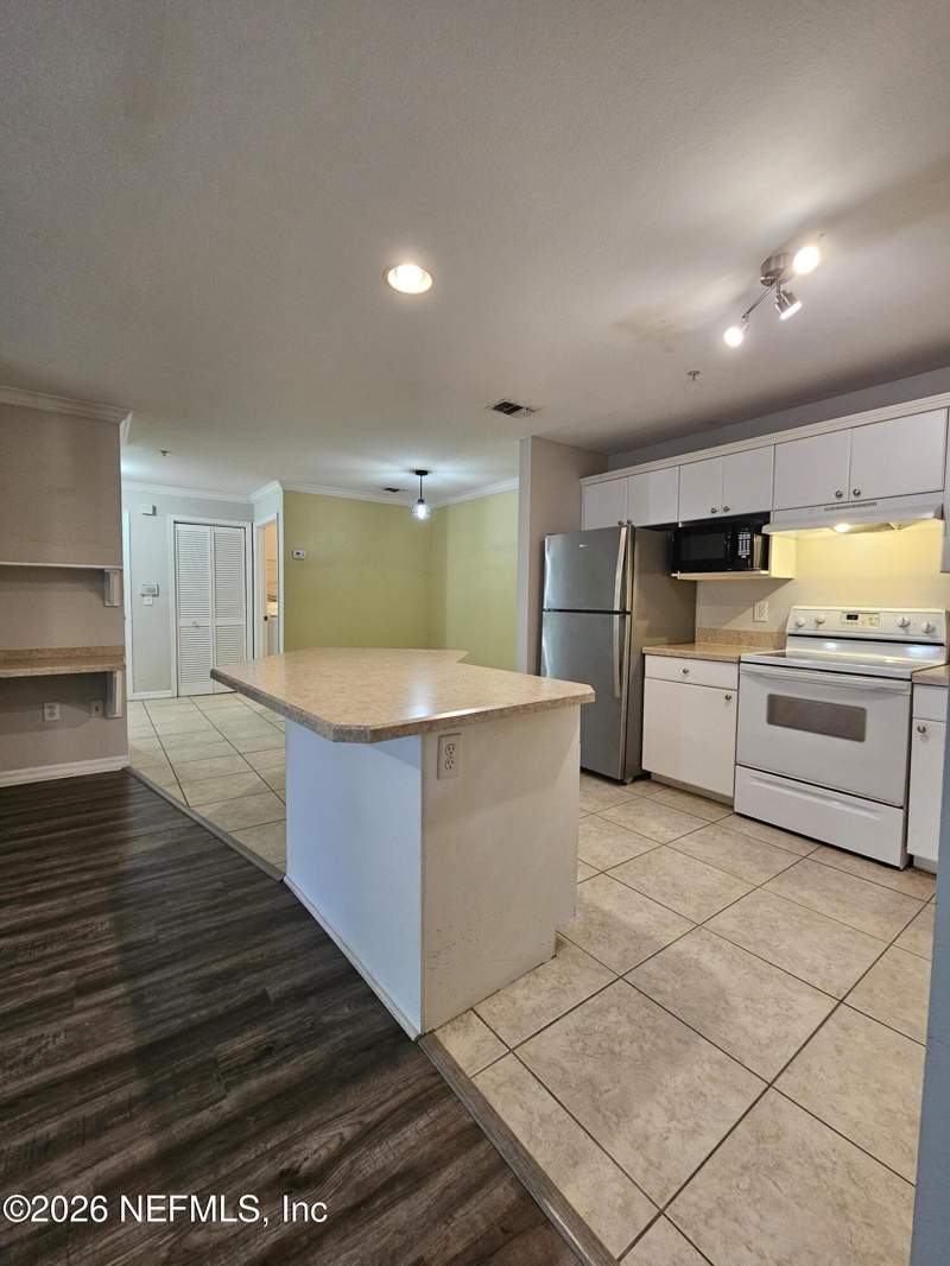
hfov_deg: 89.9
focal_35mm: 13
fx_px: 476
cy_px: 633
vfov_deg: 106.2
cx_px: 475
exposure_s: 1/60
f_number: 2.2
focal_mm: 2.2
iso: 250
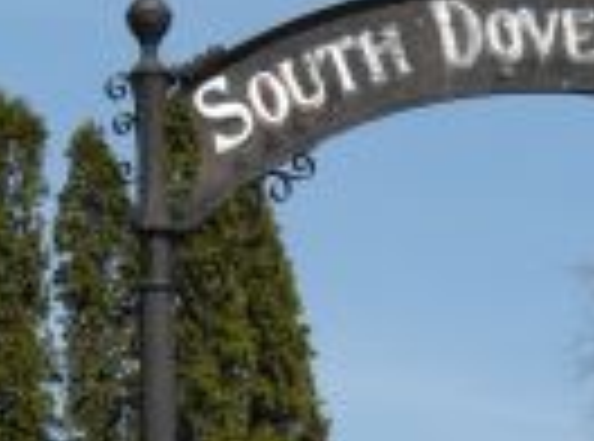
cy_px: 248
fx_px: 4548
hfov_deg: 7.4
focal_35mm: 266
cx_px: 558
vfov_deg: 5.6
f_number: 5.1
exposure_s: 1/522
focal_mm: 17.7
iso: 64
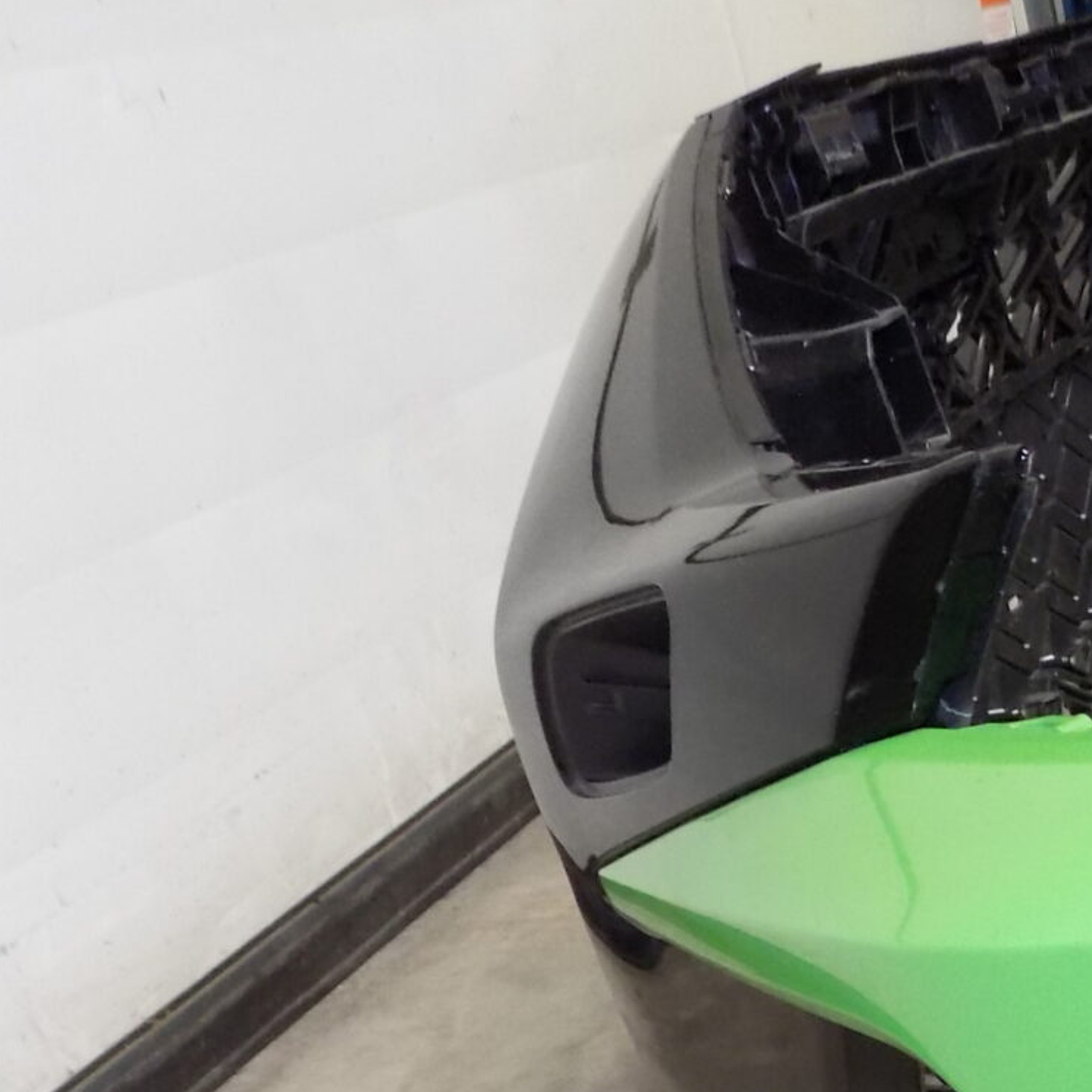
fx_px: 2498
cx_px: 1461
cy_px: 1377
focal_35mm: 70
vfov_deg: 22.4
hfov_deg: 21.9
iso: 280
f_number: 3.1
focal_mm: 4
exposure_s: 1/30
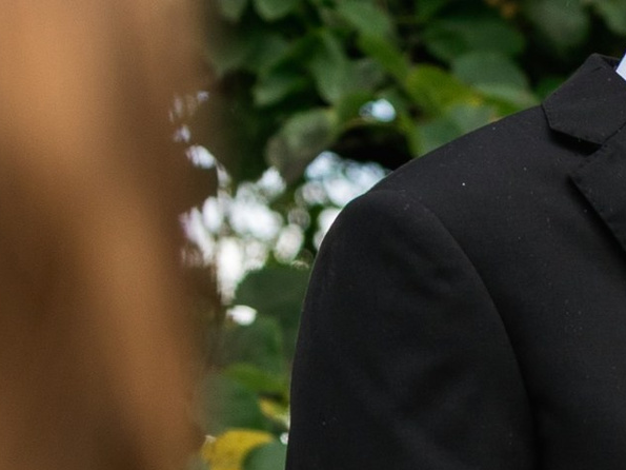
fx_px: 6617
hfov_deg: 5.4
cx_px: 1025
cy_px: 1012
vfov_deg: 4.0
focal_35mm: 366
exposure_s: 1/640
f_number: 3.5
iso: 125
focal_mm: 59
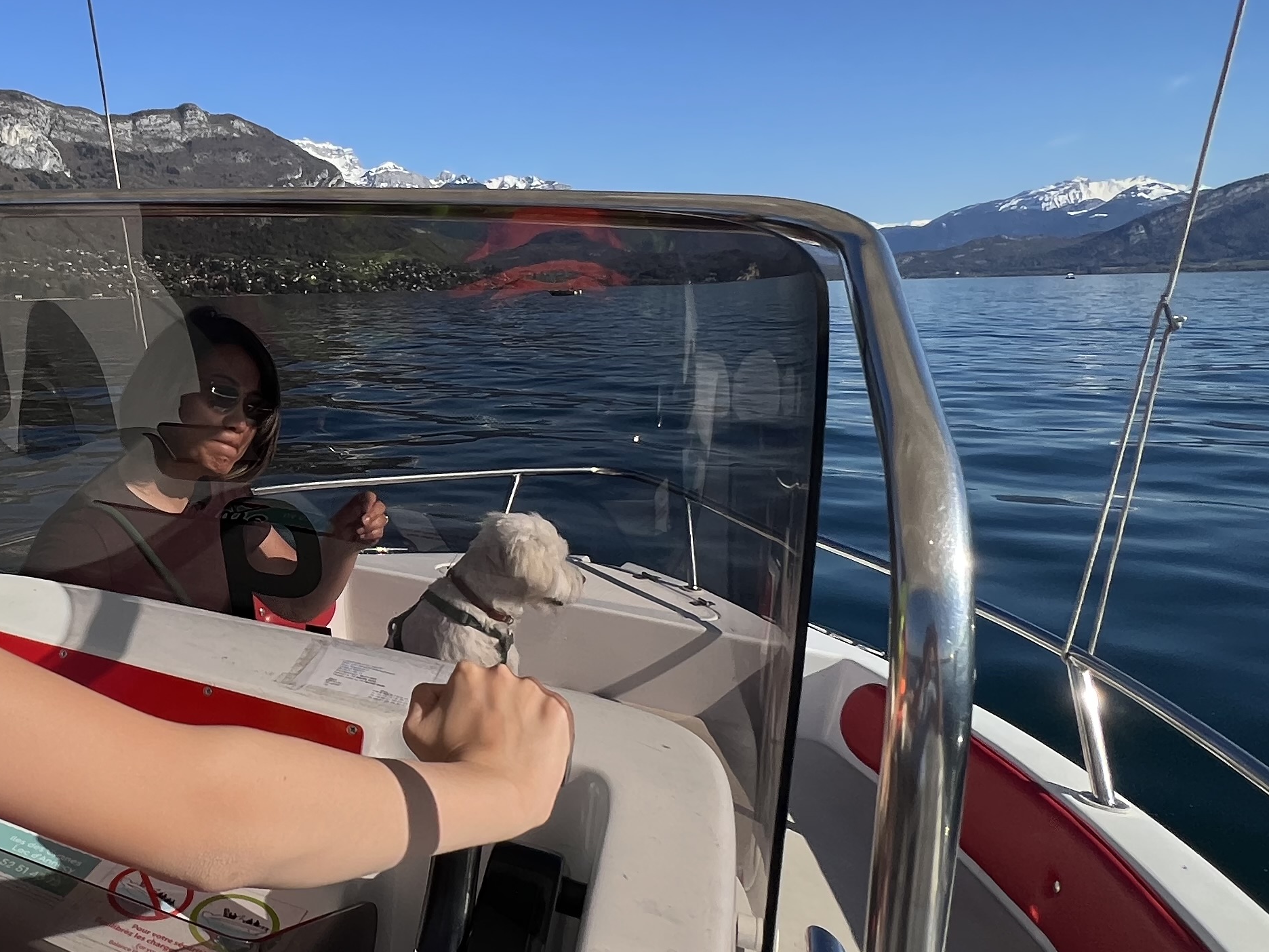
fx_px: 1026
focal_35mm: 28
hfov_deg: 55.6
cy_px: 339
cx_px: 144
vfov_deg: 49.1
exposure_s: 1/1508
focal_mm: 1.57
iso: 32
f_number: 1.8
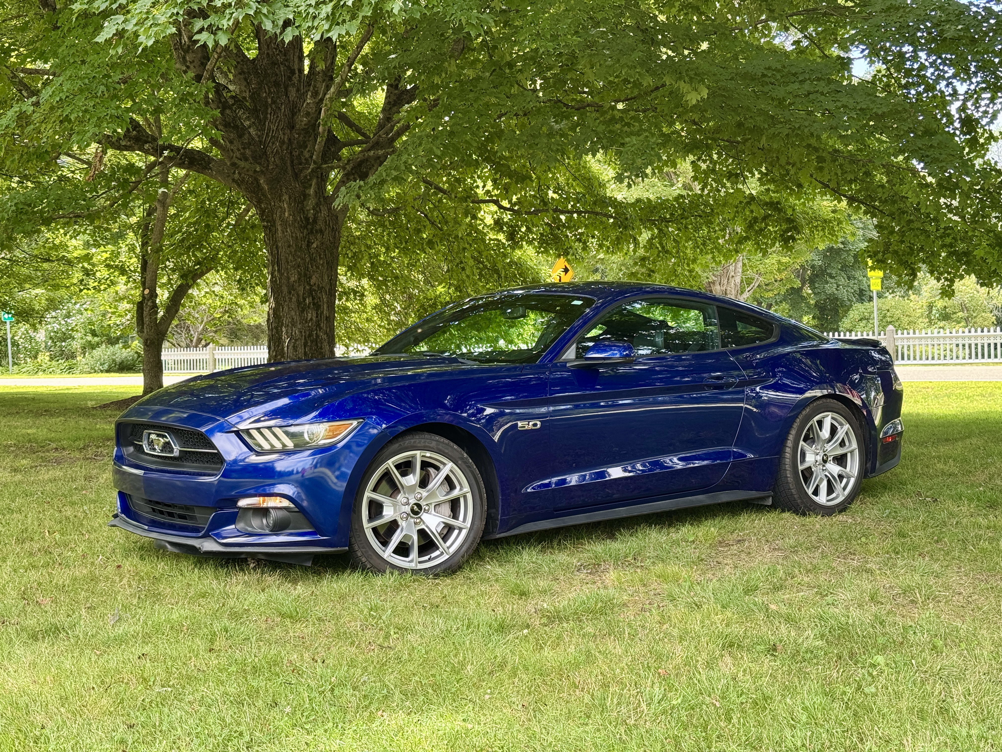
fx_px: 1389
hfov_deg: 39.7
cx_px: 501
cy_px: 376
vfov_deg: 30.3
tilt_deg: -1.8
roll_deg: +2.3
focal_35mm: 48
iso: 64
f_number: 1.78
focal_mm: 6.76
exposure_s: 1/177
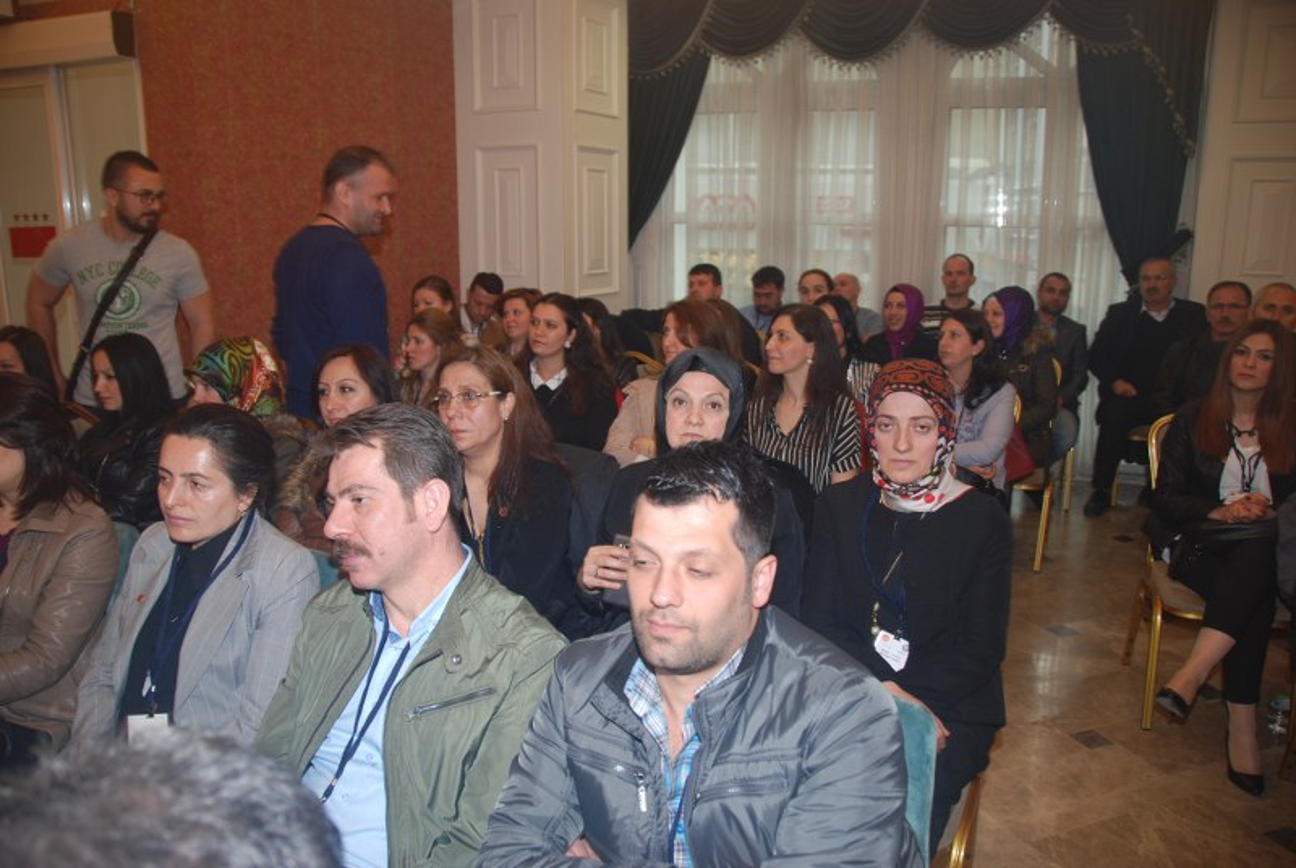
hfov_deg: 67.3
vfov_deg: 48.1
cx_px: 648
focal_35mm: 27
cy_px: 434
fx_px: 973
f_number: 4
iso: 200
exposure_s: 1/60
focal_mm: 18
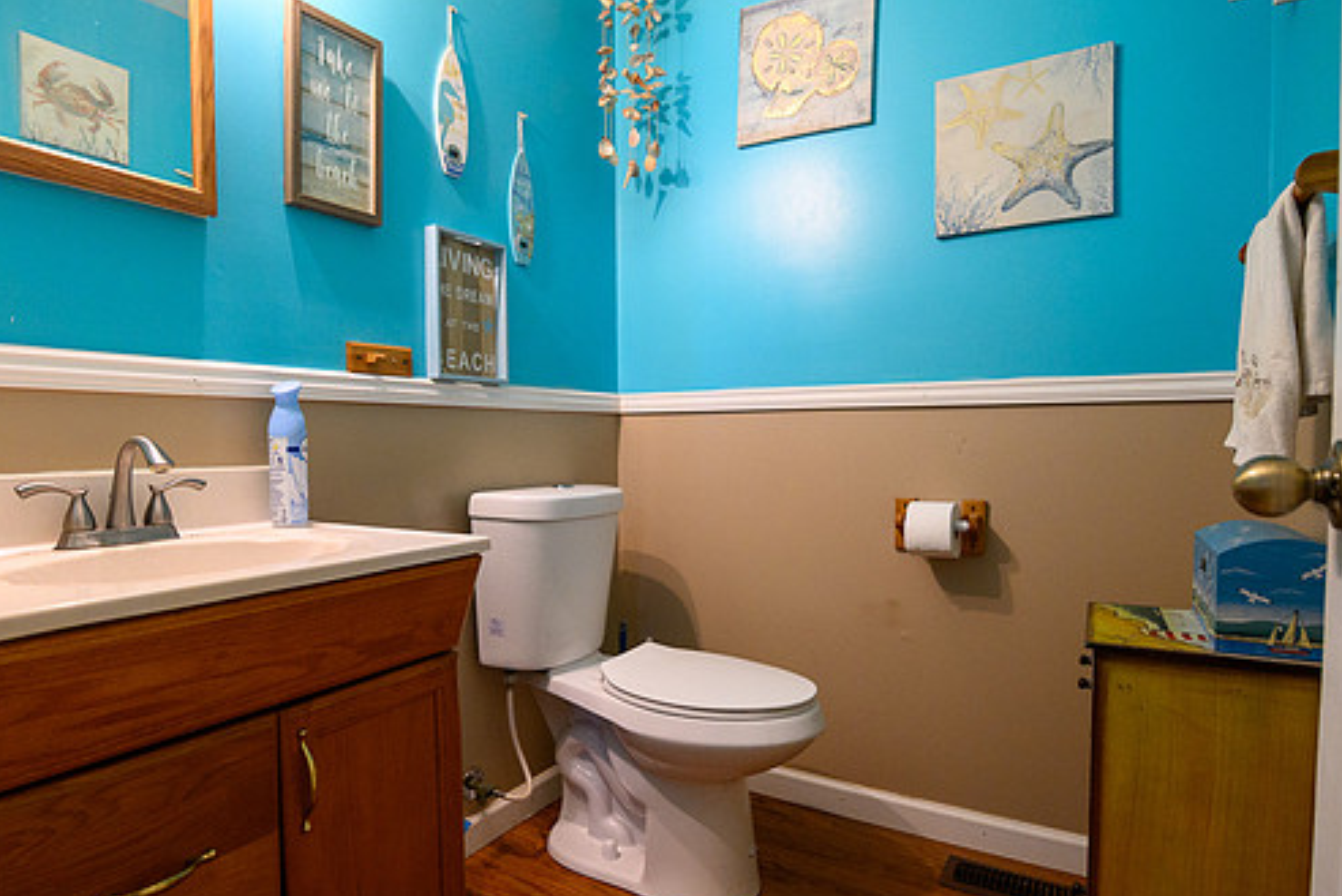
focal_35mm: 20
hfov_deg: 83.8
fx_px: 746
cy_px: 481
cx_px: 623
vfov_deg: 61.9
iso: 2500
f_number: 4
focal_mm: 17
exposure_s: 1/100
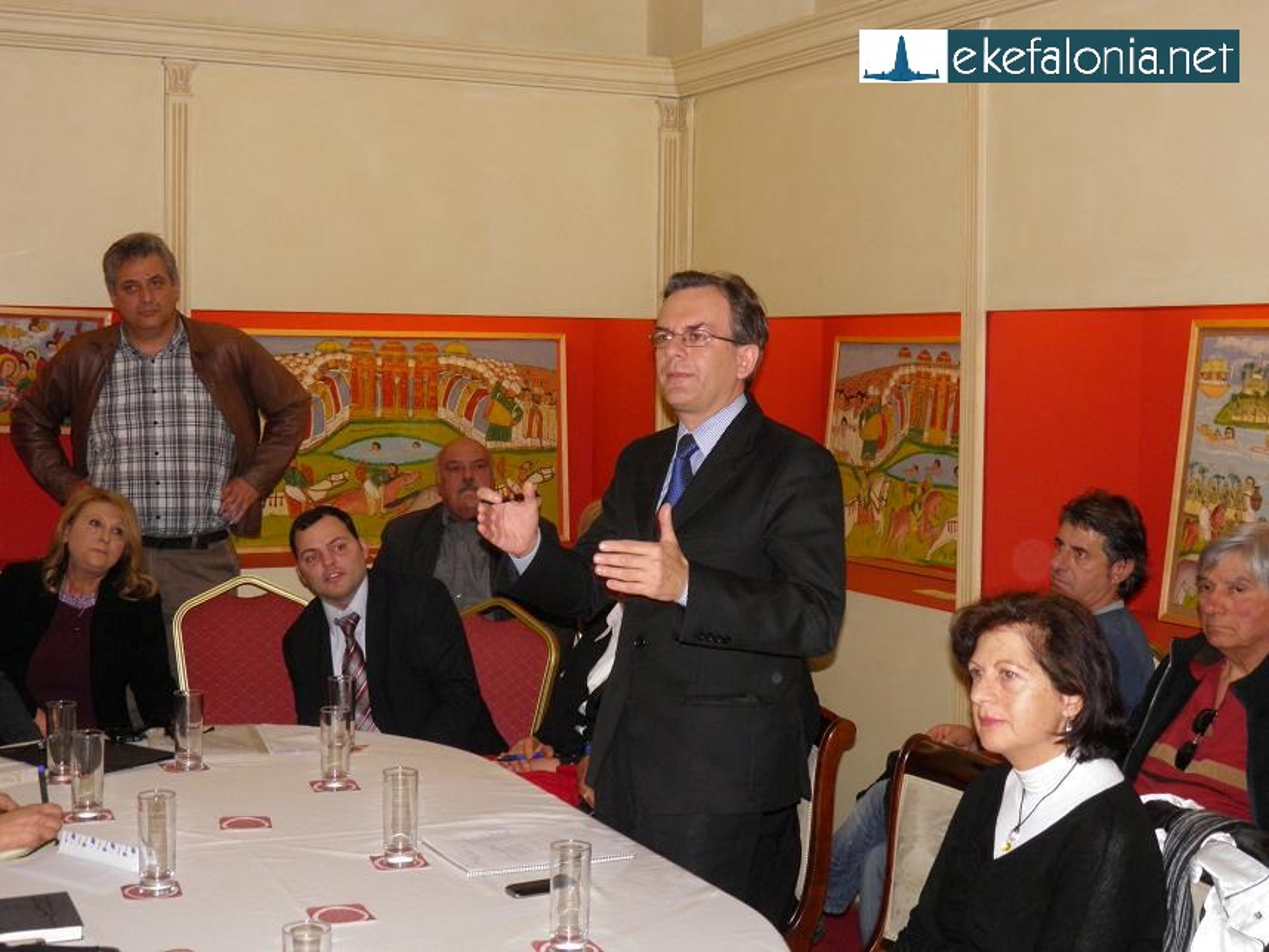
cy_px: 476
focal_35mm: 49
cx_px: 634
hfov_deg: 38.9
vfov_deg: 29.7
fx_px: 1797
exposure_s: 1/80
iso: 160
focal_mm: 8.9
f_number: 3.5
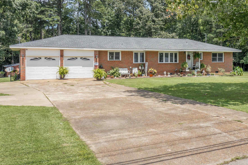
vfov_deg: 34.0
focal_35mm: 39
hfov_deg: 48.6
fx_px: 269
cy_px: 62
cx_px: 168
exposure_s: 1/320
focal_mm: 10.26
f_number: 4.5
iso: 100
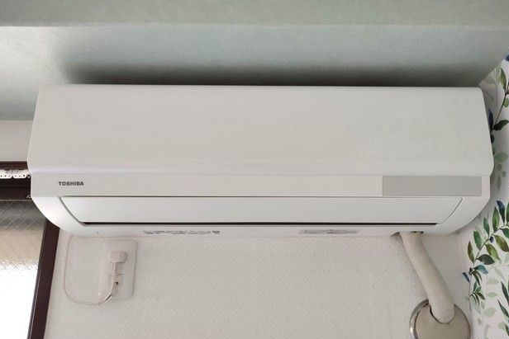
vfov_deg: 47.8
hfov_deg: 67.4
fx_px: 382
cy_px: 191
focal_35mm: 27
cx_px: 264
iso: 87
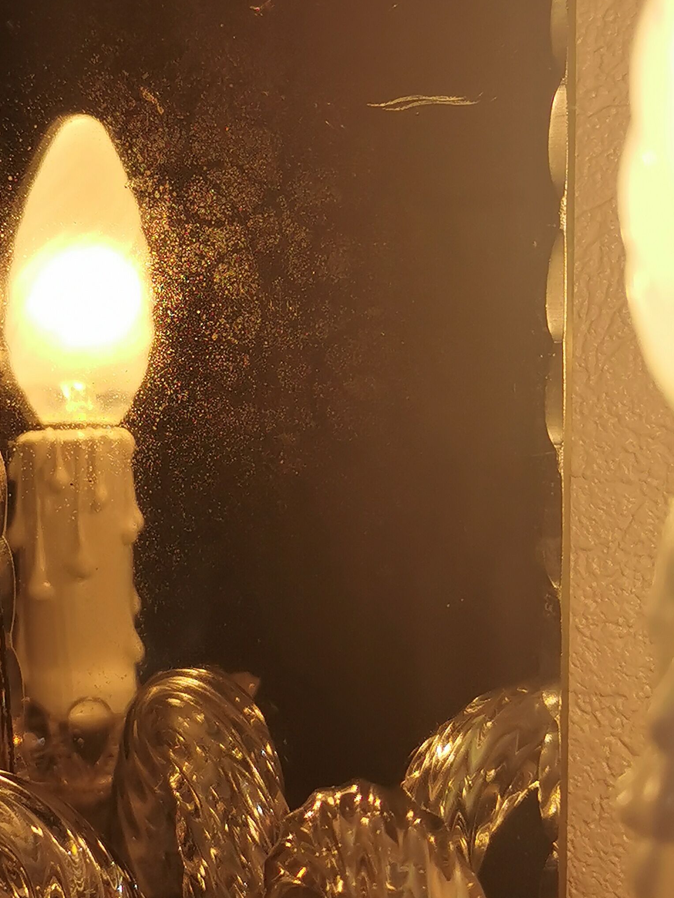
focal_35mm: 77
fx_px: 1999
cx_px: 215
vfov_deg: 25.2
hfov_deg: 19.1
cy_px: 314
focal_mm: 5.58
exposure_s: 1/770
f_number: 1.8
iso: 50
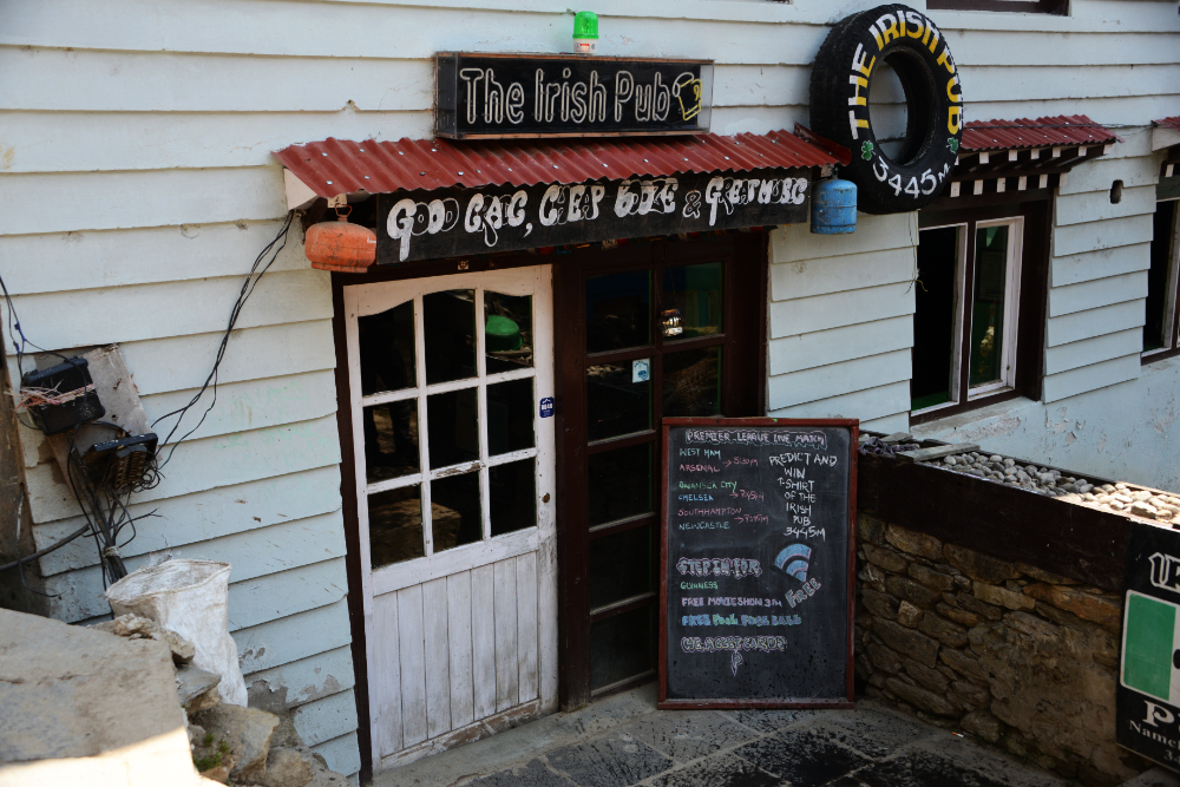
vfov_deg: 35.1
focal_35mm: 38
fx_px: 1246
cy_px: 394
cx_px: 590
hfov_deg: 50.7
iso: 320
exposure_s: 1/800
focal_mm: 38
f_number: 4
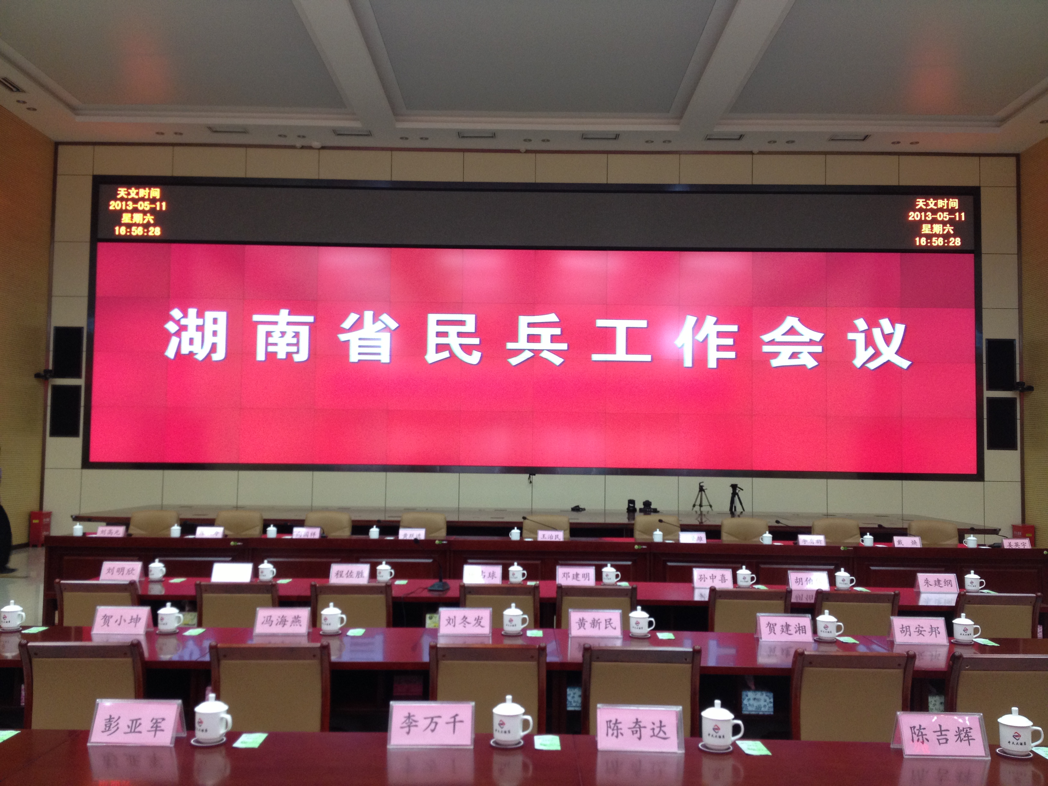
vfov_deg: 40.7
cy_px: 393
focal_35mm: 35
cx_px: 524
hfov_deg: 52.6
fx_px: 1060
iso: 125
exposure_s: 1/20
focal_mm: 4.28
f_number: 2.4
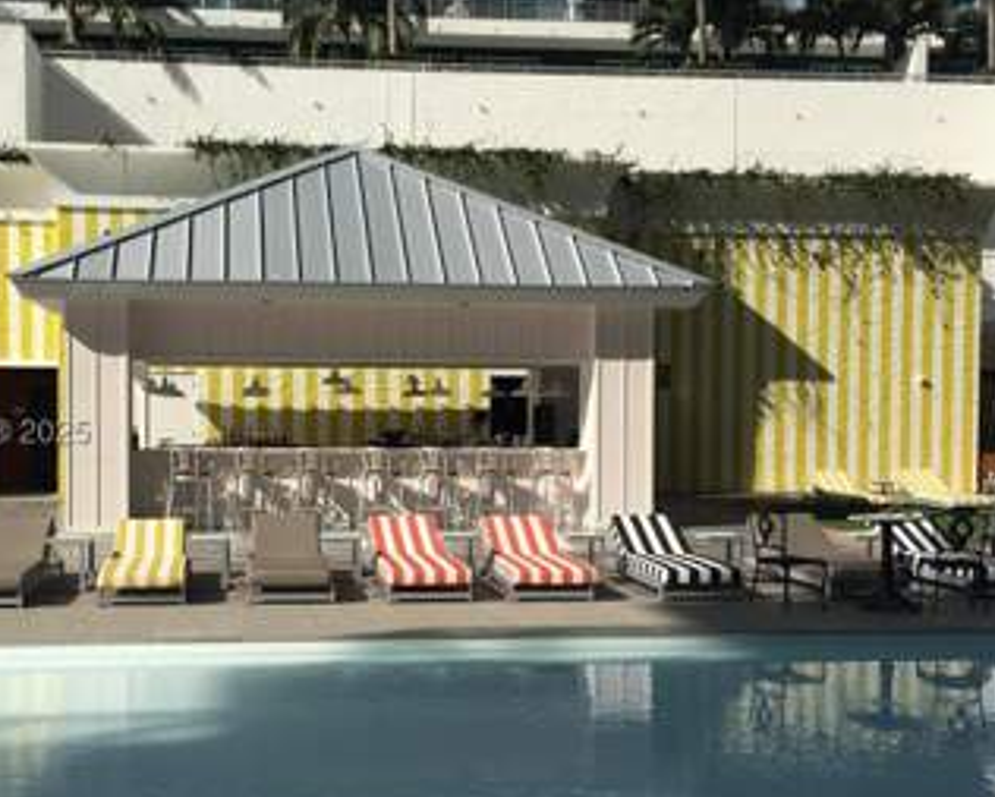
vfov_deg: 34.9
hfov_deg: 42.5
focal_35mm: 43
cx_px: 368
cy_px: 438
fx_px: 1267
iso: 25
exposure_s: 1/2959
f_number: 2.2
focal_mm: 4.15
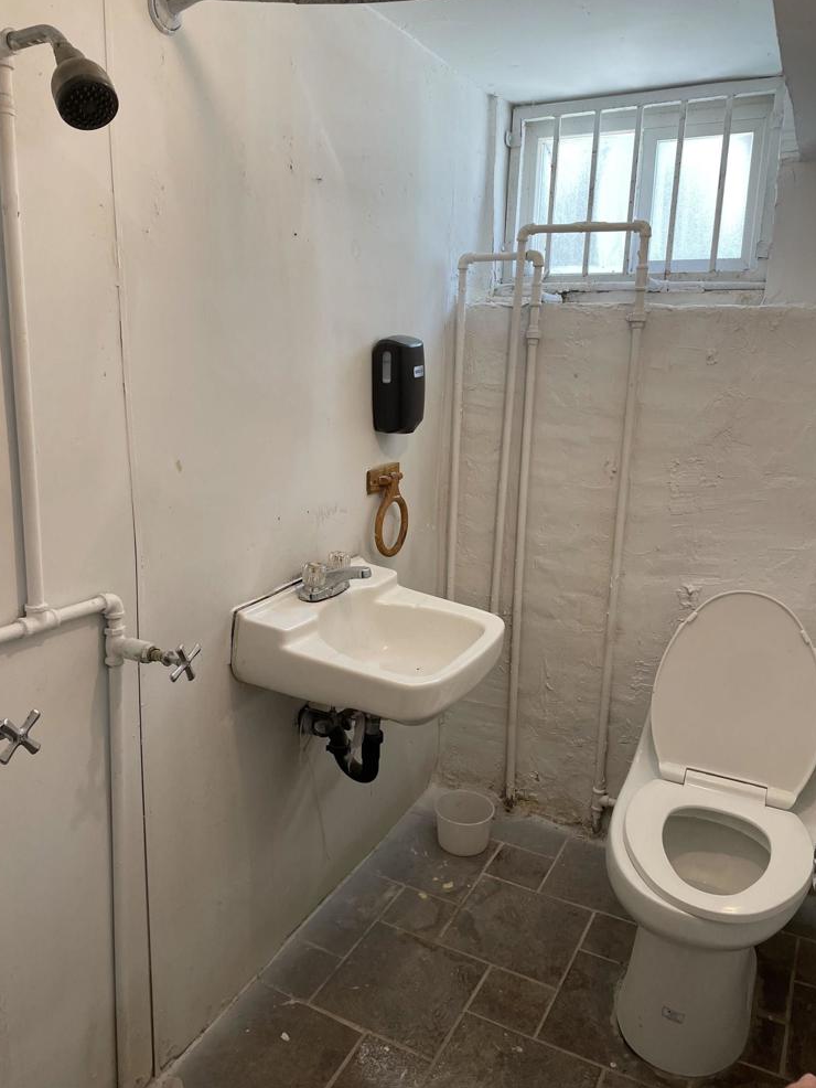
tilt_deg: -10.6
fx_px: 848
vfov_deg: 65.3
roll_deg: -1.2
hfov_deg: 51.4
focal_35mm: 27
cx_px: 397
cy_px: 524
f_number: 1.6
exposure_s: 1/120
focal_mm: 4.2
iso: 100
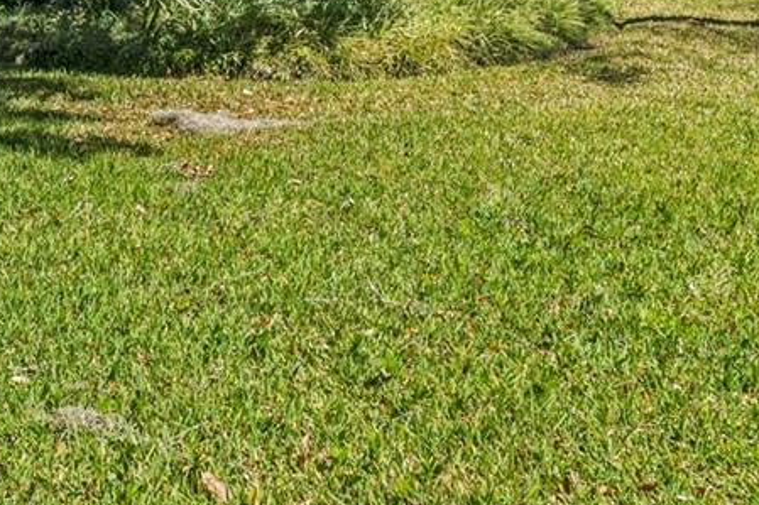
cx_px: 218
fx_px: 1201
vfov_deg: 21.8
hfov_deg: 34.5
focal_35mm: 57
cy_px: -123
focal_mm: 16
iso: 400
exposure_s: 1/250
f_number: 8
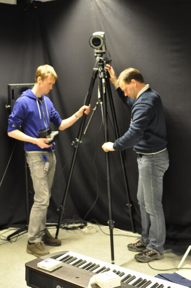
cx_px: 96
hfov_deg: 25.7
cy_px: 144
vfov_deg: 37.9
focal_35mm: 52
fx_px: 419
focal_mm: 35
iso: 1250
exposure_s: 1/30
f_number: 2.8
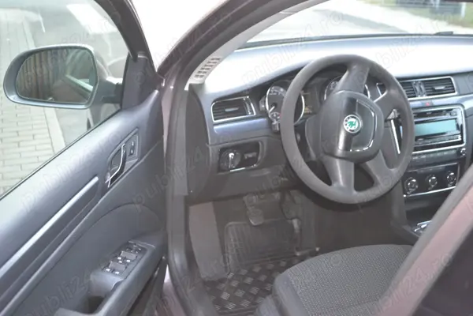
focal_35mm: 39
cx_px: 236
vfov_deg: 34.2
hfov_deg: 49.6
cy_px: 158
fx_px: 512
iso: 2000
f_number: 4.2
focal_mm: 26
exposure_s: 1/60
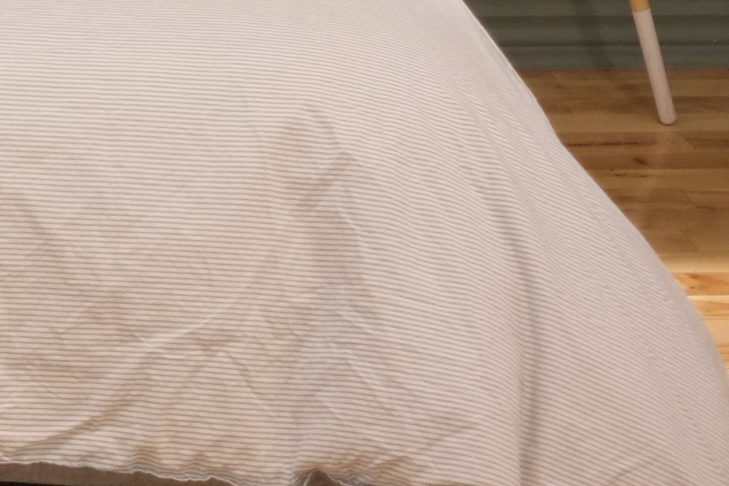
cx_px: -554
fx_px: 3483
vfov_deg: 7.7
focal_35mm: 172
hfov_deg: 11.2
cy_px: -484
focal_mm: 27
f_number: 2.8
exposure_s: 1/20
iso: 800
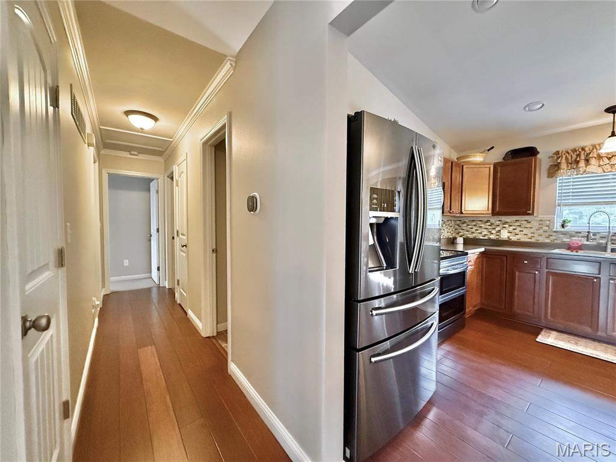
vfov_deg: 85.7
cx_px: 308
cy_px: 231
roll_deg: -0.7
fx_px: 249
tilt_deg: -2.1
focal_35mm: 14
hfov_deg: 102.1
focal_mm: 2.22
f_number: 2.2
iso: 1000
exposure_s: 1/60
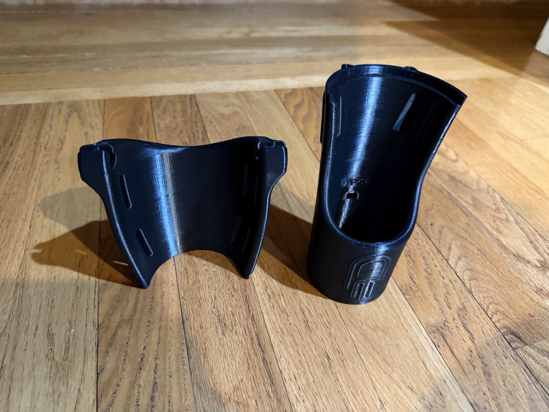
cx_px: 274
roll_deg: -7.1
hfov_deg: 71.6
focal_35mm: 24
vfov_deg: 56.8
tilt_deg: -41.7
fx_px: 381
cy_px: 206
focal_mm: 6.76
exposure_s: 1/30
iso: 1000
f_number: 1.78
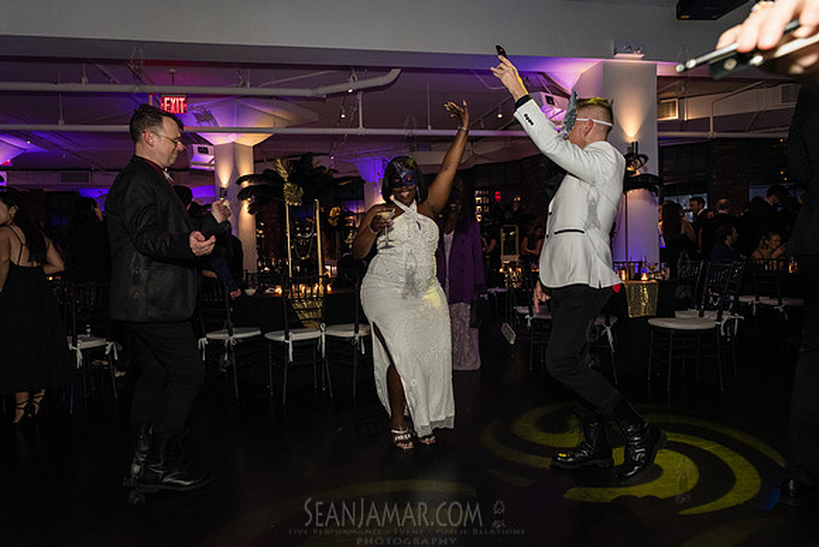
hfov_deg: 73.7
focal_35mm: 24
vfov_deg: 53.2
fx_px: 546
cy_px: 274
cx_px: 410
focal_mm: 24
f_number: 4.5
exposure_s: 1/160
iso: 5000
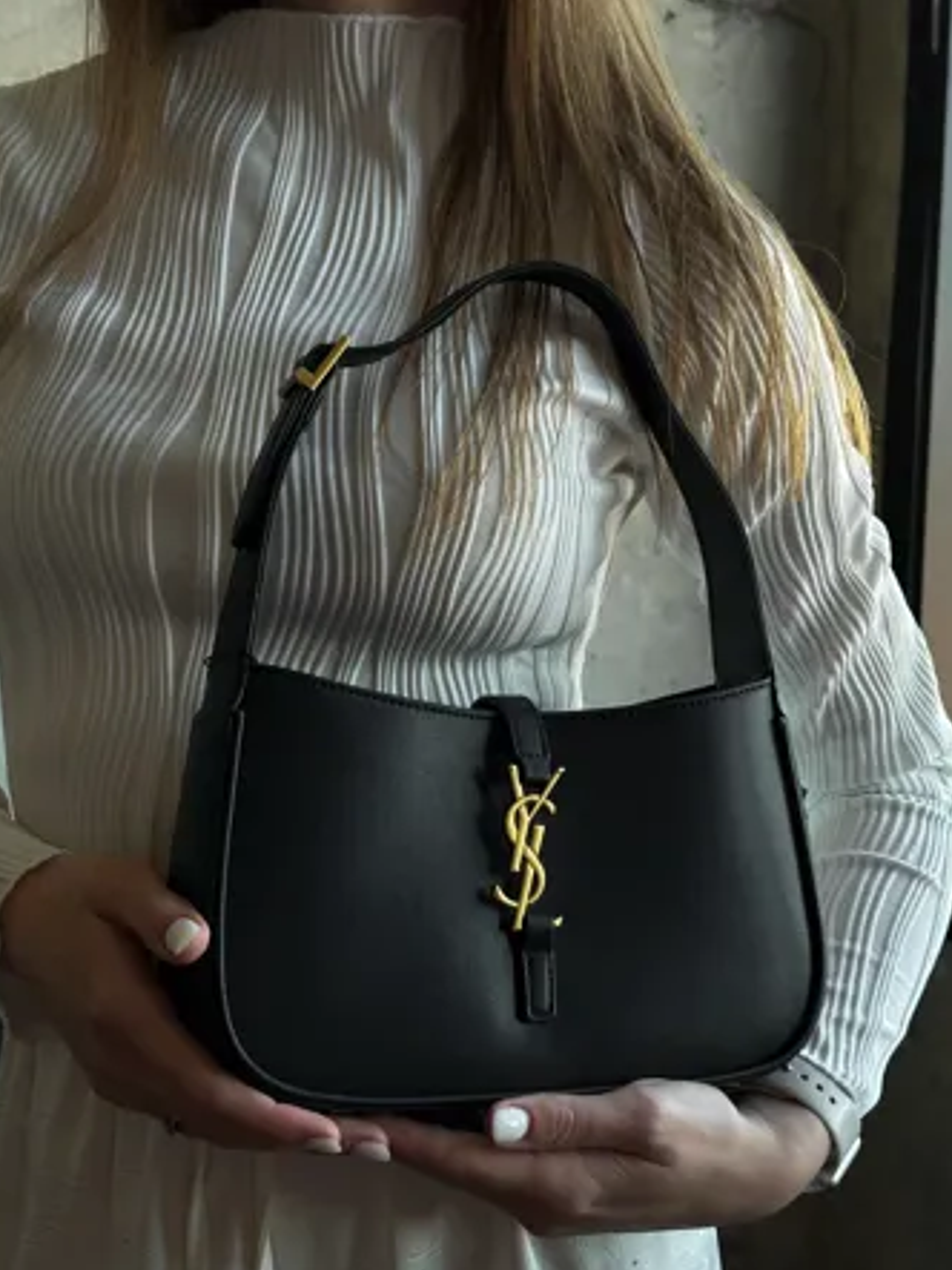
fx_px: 1908
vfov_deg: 36.8
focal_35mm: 52
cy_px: 685
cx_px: 465
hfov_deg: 28.0
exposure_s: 1/170
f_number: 1.8
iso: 80
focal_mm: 6.86
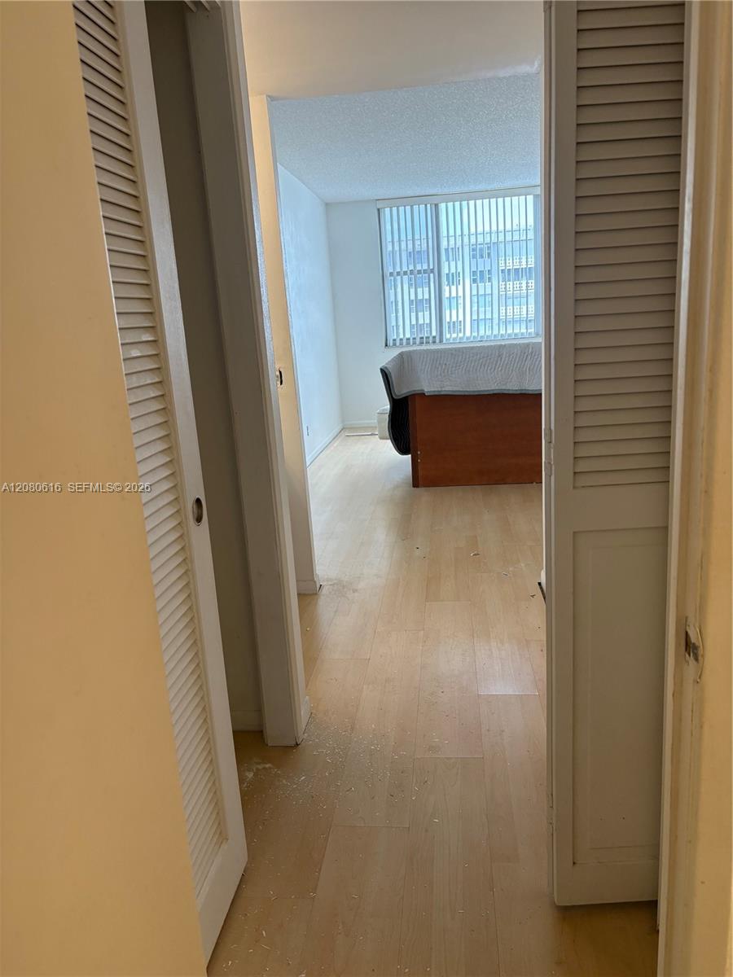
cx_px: 366
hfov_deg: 53.1
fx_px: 734
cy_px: 488
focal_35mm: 26
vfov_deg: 67.3
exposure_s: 1/232
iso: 100
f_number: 1.6
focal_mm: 5.96
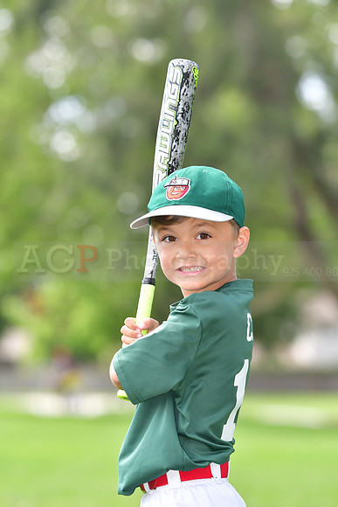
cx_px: 169
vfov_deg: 10.5
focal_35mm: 195
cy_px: 254
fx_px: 2744
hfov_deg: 7.0
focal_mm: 130
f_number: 4
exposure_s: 1/1250
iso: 500
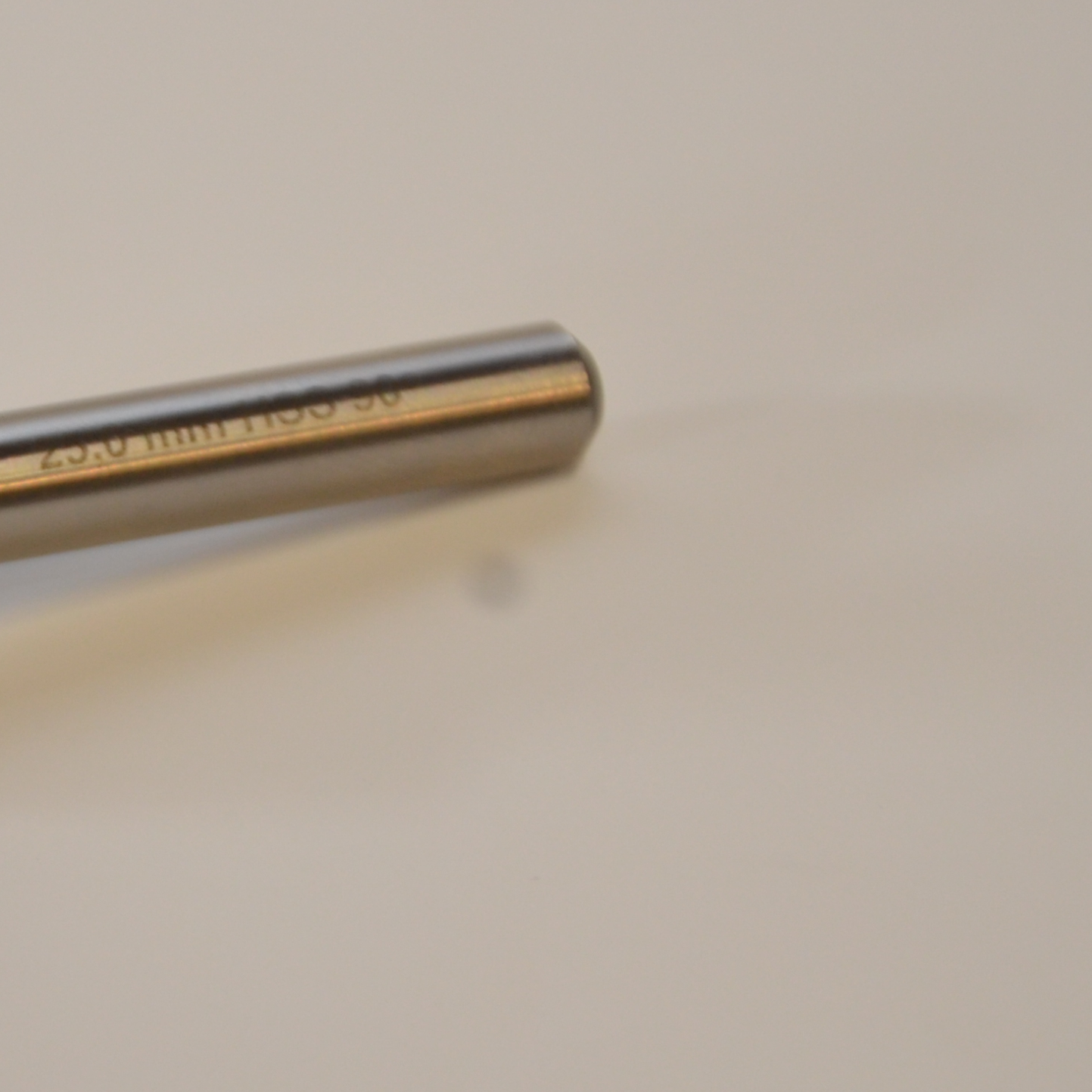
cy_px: 586
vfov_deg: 5.1
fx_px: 12209
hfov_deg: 5.1
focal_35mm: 342
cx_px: 113
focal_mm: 105
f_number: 5.6
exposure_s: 1/60
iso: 640
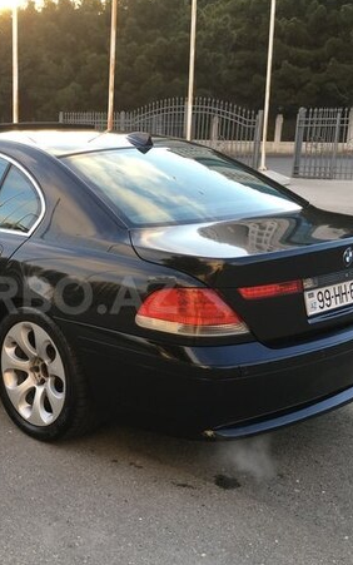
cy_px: 295
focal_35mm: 45
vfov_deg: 44.3
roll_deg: -1.4
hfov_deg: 27.7
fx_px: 692
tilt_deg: -12.6
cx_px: 49
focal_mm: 4.15
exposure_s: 1/100
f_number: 2.2
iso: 25
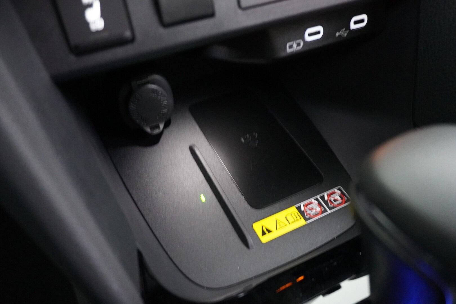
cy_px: 152
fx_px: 380
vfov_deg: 43.6
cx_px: 228
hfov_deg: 61.9
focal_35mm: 30
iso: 6400
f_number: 4
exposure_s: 1/8
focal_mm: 20
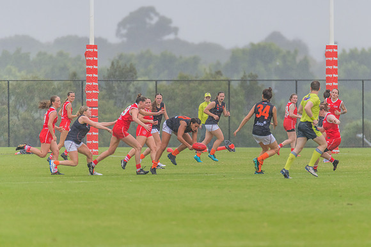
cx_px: 209
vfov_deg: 2.2
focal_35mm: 623
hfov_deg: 3.3
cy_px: 139
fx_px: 6424
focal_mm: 550
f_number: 6.3
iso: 1400
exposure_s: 1/1600
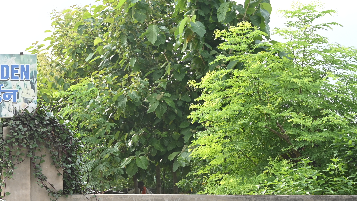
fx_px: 750
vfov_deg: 15.2
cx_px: -25
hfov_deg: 25.1
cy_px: 126
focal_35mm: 79
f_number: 7.1
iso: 200
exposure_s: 1/100
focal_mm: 32.5
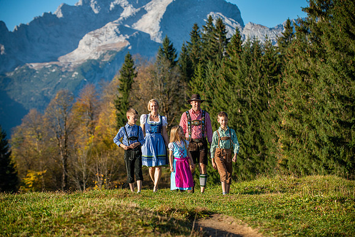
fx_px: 1144
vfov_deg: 11.8
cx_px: 178
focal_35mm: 116
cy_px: 118
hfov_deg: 17.6
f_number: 5
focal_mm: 116
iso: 200
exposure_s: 1/1600
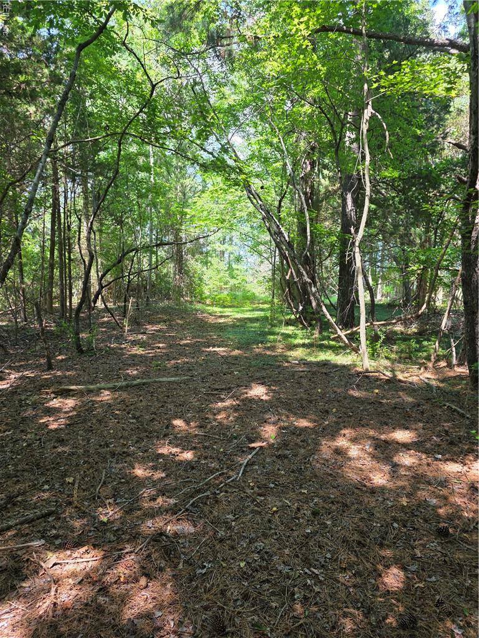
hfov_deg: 58.9
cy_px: 319
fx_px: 424
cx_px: 240
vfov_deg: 73.9
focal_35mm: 23
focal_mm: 6.3
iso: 50
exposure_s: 1/180
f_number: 1.7
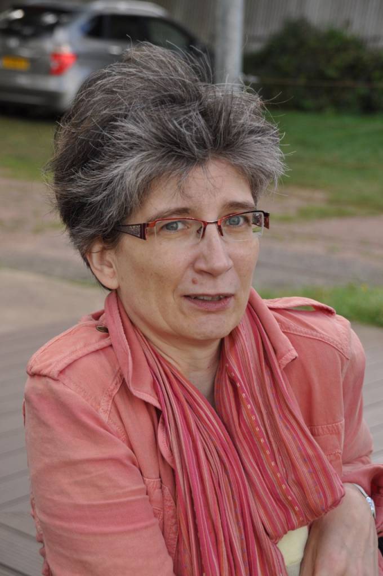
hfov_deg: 15.1
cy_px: 288
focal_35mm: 90
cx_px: 192
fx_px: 1440
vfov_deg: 22.6
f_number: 5
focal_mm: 60
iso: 400
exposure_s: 1/400
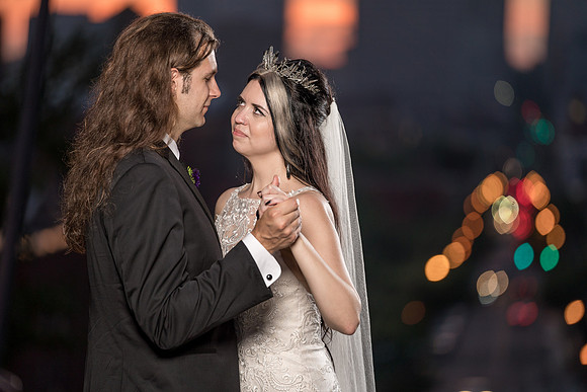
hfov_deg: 10.3
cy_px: 196
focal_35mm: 200
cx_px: 294
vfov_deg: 6.9
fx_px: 3262
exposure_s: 1/200
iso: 100
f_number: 2.8
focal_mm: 200
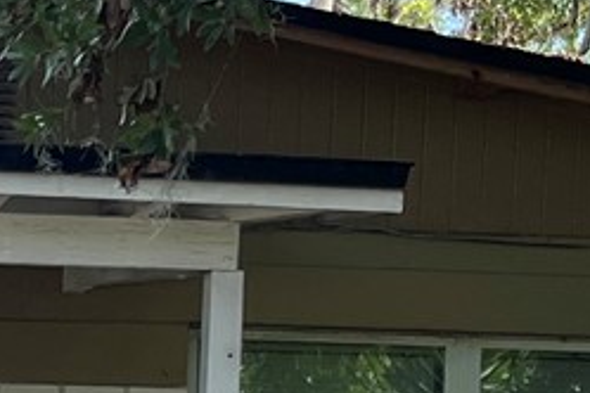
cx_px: -609
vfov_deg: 7.7
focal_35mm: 174
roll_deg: -1.1
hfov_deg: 10.8
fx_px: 2851
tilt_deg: -1.6
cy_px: 616
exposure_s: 1/810
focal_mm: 5.1
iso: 50
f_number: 1.6
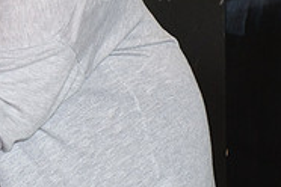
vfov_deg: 5.3
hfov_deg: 7.8
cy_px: -55
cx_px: -177
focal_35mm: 259
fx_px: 2021
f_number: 4
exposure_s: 1/125
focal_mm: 44.1
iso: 800
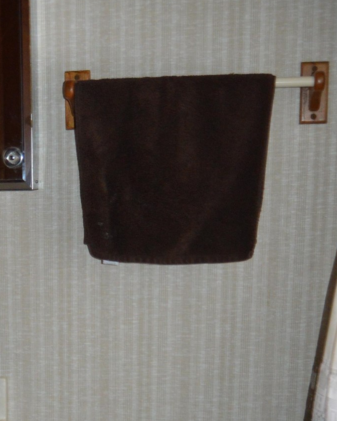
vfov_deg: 26.6
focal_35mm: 69
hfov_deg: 21.1
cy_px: 378
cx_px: -28
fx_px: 860
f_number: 3.5
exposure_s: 1/60
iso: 1600
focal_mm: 18
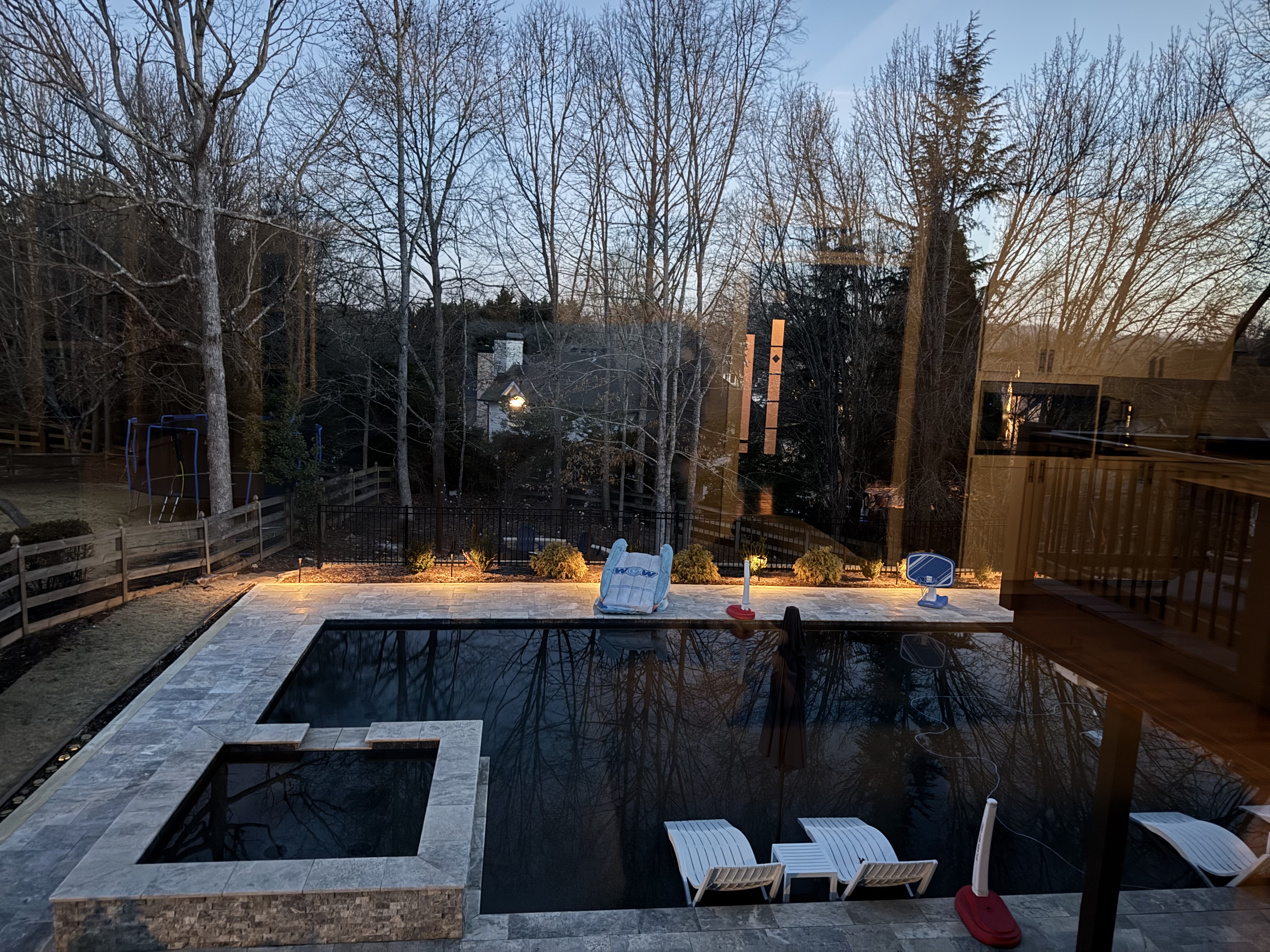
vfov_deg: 56.8
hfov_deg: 71.6
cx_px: 635
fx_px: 881
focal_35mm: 24
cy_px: 476
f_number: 1.78
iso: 1250
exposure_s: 1/9
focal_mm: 6.76
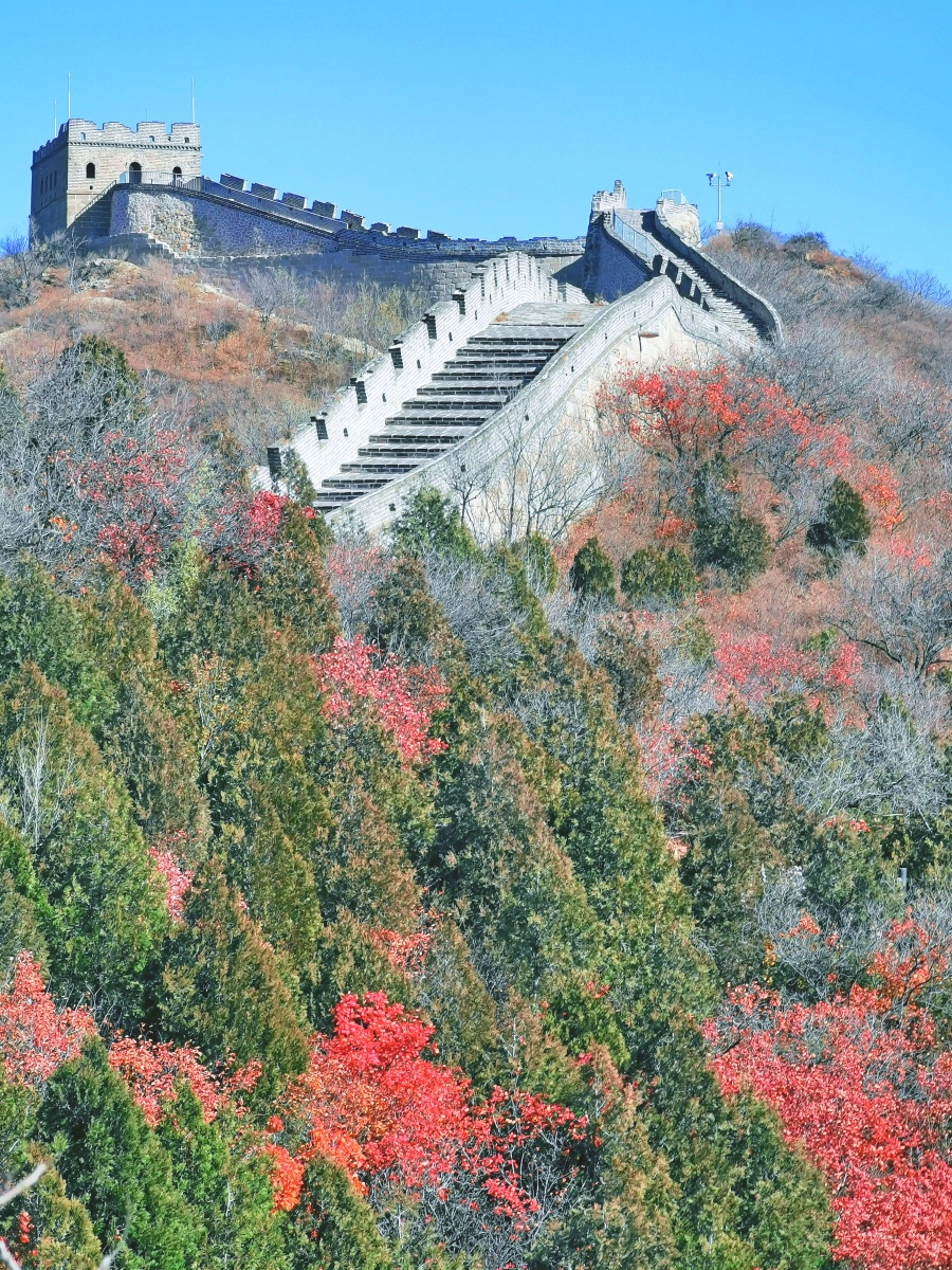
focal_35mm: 135
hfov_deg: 11.0
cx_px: 476
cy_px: 635
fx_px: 4950
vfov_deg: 14.6
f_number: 3.4
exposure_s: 1/423
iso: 50
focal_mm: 14.46
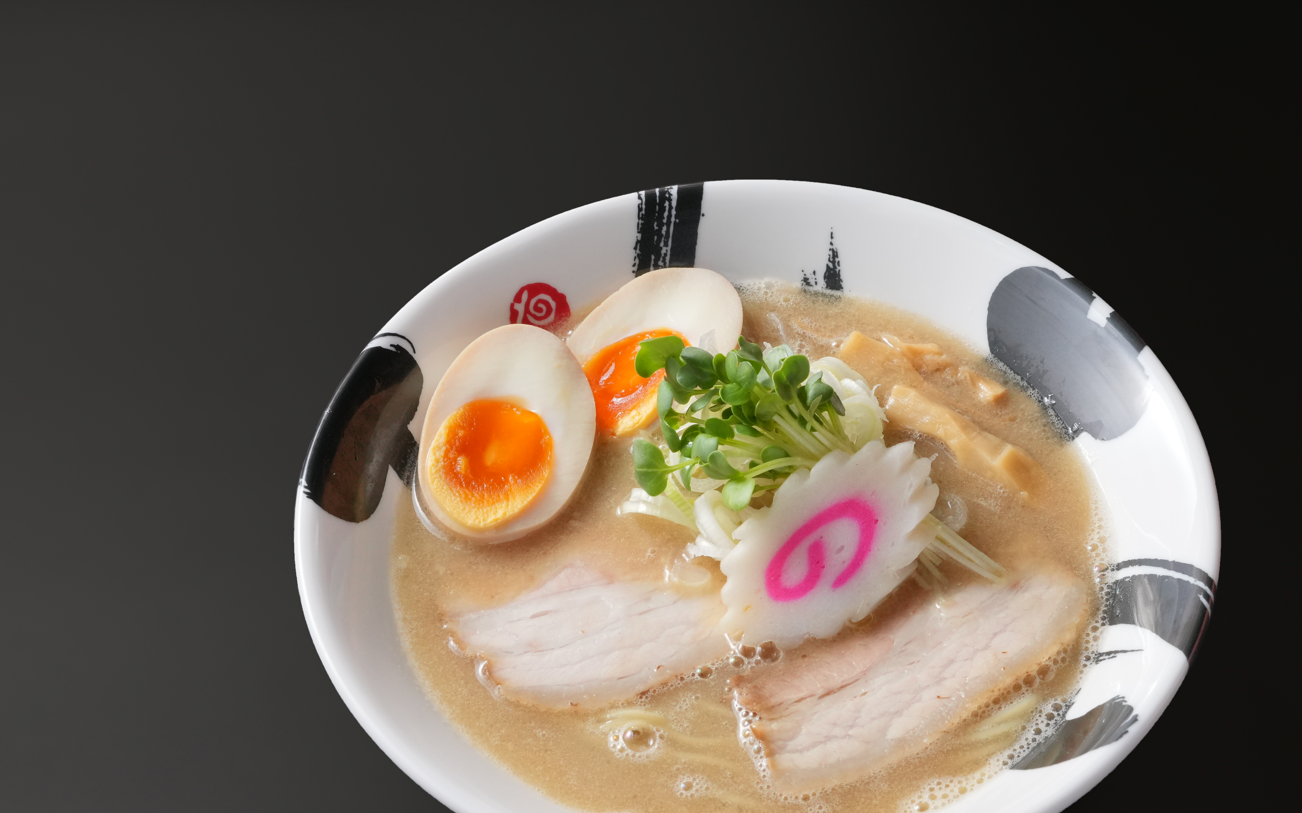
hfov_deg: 26.1
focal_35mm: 79
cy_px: 541
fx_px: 2803
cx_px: 751
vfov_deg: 16.5
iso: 1600
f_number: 16
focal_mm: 60
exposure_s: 1/200
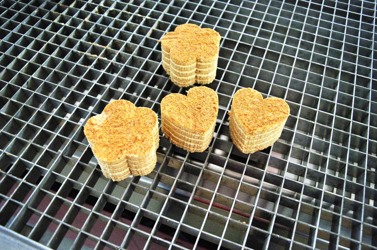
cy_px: 125
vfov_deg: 41.6
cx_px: 188
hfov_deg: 59.6
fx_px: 329
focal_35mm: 32
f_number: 4
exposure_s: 1/100
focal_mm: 21
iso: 3200
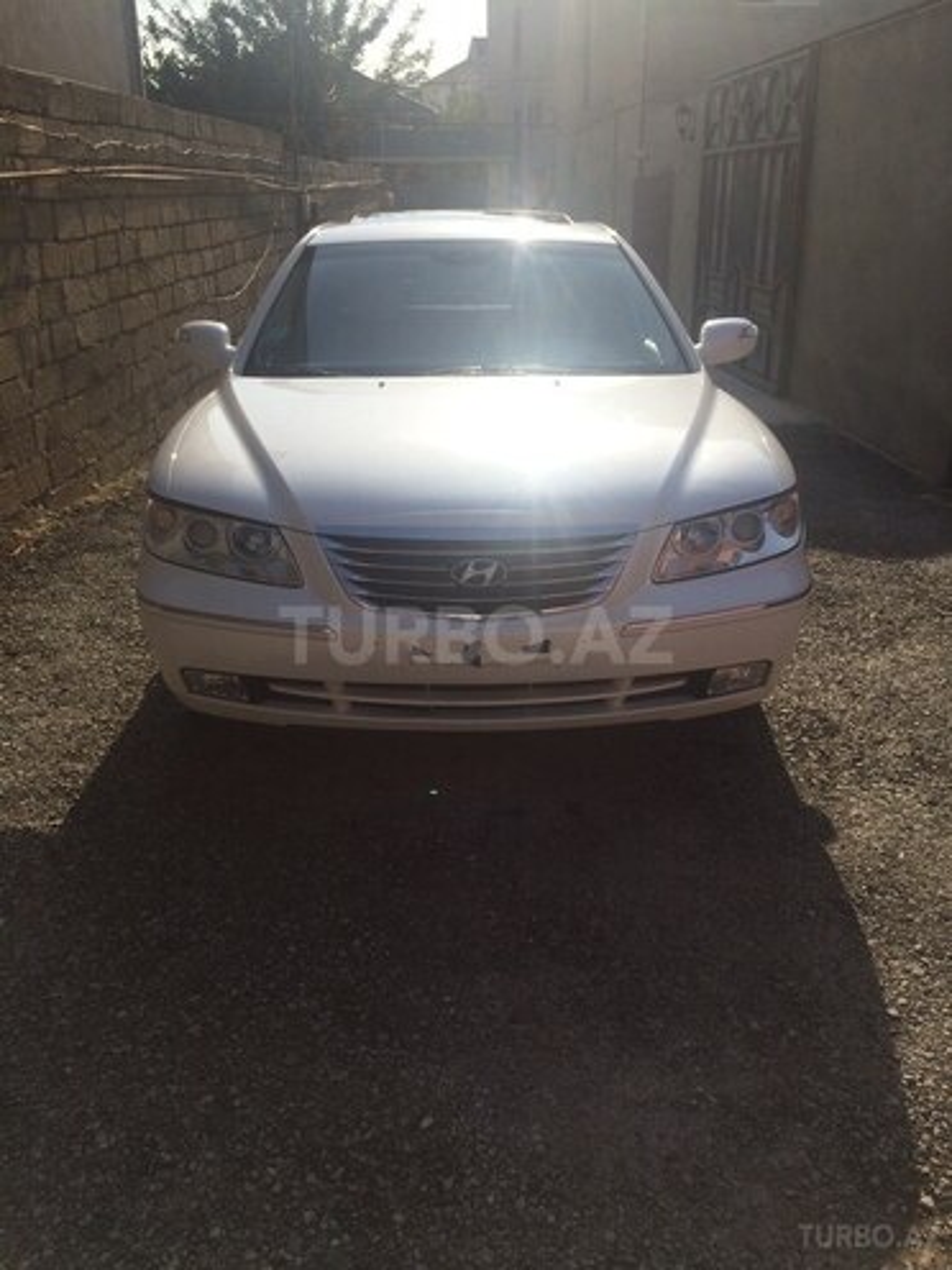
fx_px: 1063
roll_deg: +1.2
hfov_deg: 48.2
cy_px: 635
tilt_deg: -22.2
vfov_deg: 61.7
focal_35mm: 29
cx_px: 476
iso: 32
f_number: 2.2
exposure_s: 1/2933
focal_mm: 4.15
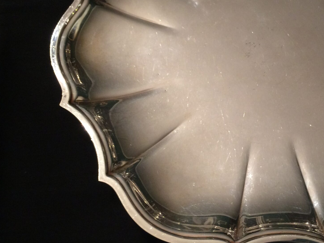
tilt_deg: -62.8
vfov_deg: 28.3
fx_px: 477
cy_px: 73
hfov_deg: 36.6
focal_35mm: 51
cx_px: 243
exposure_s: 1/30
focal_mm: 4.15
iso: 160
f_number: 2.2
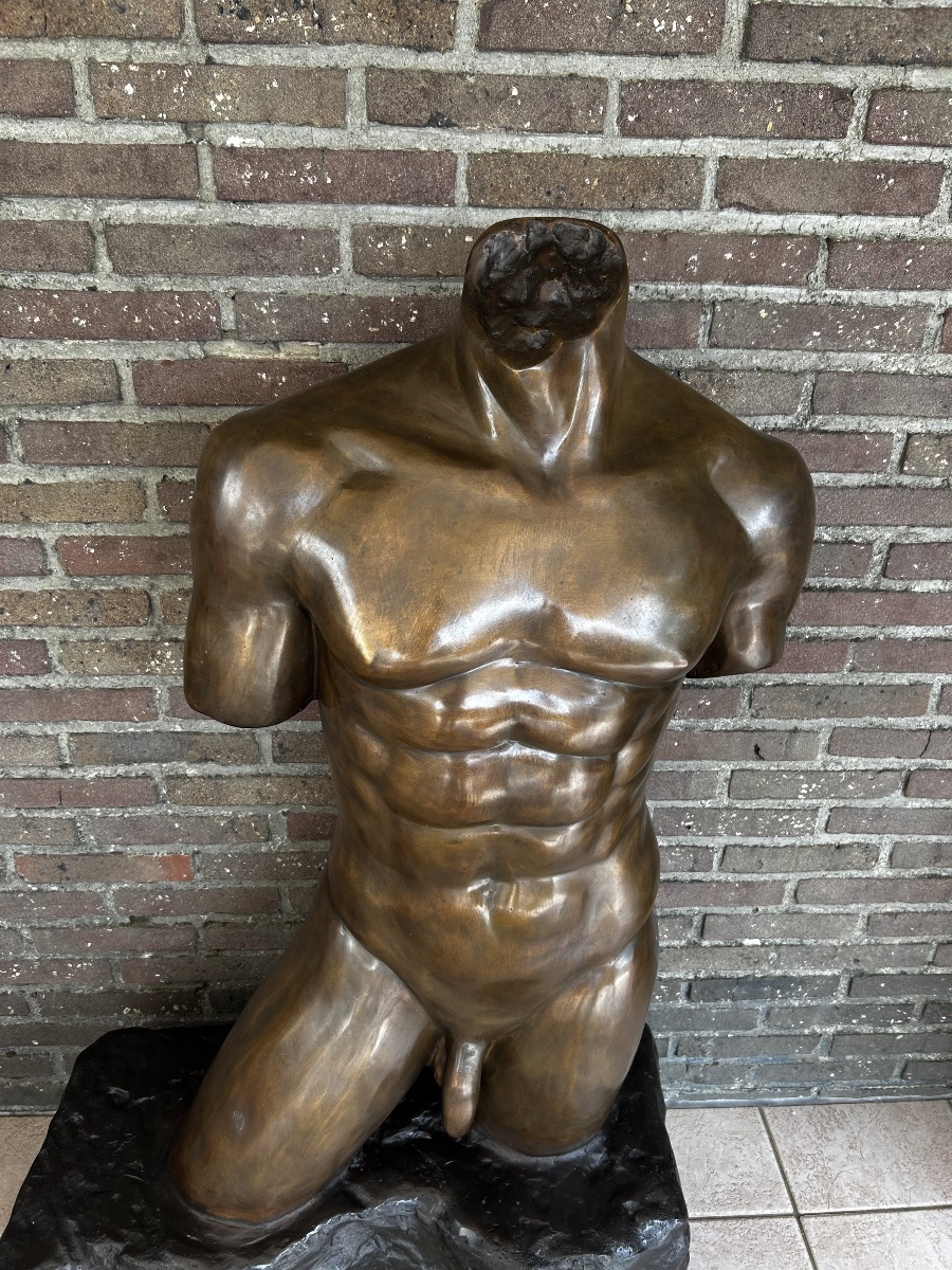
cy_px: 635
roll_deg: -2.1
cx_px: 476
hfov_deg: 53.1
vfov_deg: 67.3
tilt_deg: -29.1
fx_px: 953
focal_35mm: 26
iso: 50
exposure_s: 1/121
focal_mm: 5.7
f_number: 1.5
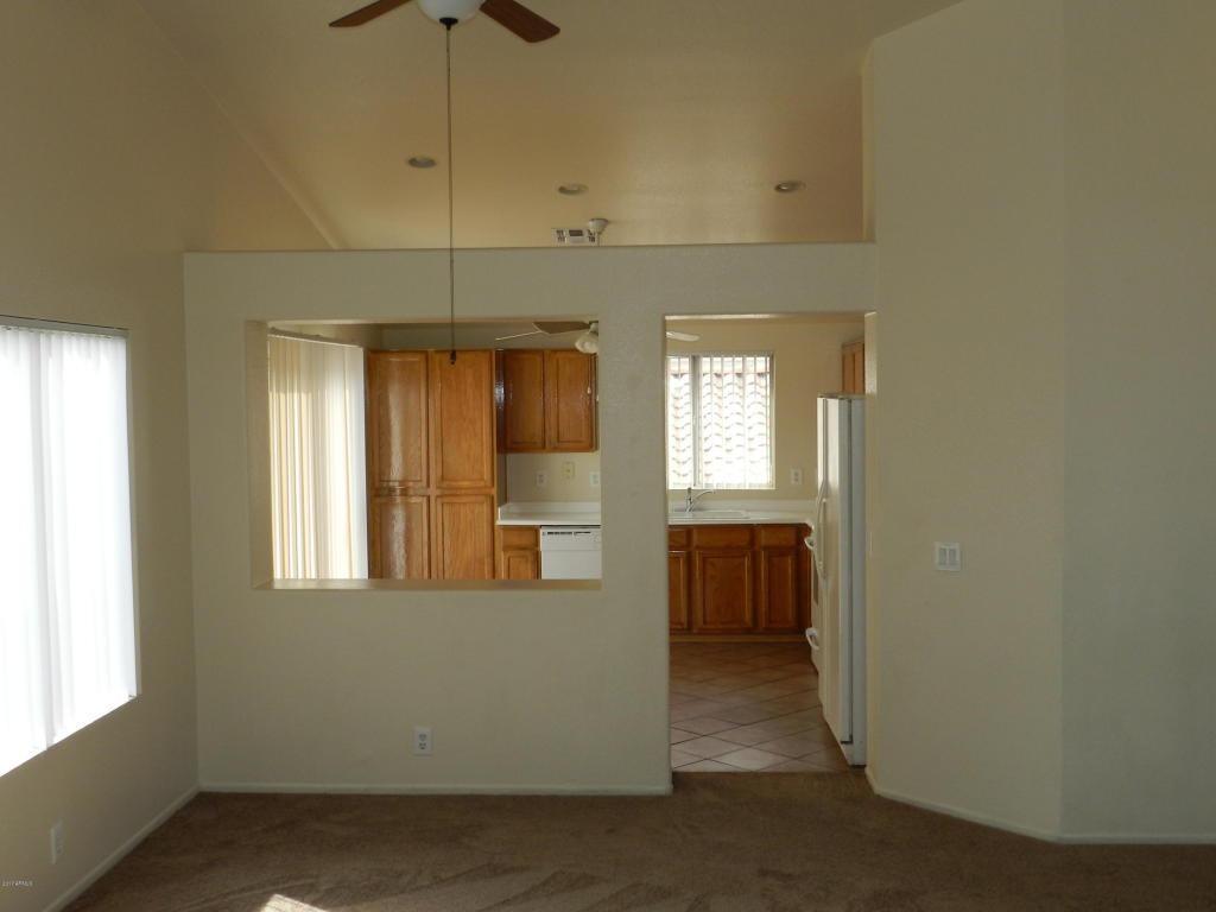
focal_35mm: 38
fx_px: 1335
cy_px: 456
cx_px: 608
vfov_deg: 37.7
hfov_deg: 49.0
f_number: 4
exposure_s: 1/200
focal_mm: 6.7
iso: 160
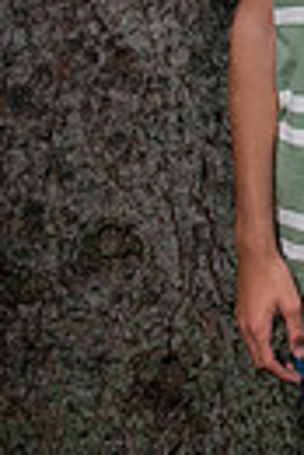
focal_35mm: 312
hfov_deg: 4.4
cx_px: 430
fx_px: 3941
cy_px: 4
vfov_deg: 6.6
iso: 100
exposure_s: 1/200
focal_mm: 90
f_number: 3.5
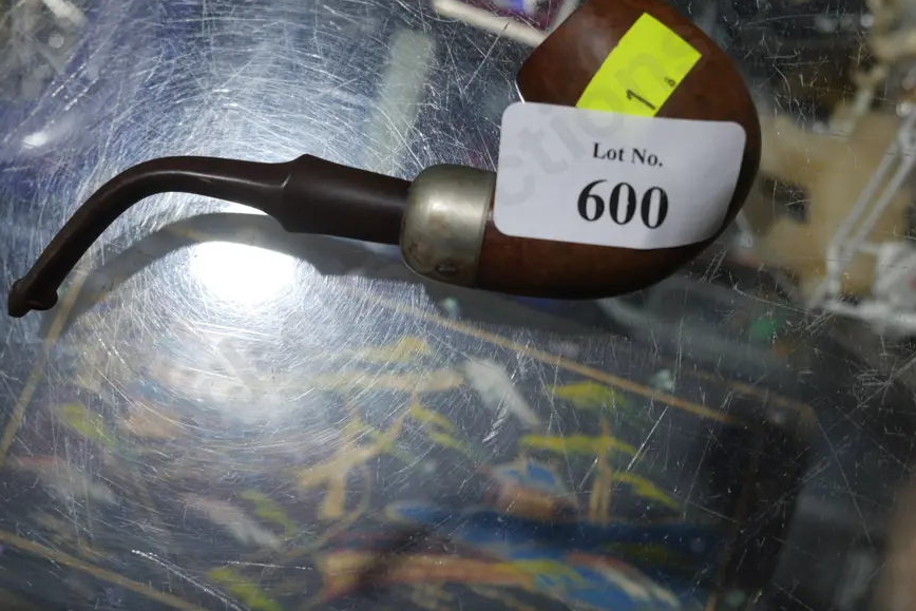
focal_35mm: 54
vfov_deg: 25.0
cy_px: 207
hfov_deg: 36.9
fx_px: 1374
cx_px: 474
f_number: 5
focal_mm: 22
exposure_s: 1/60
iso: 200
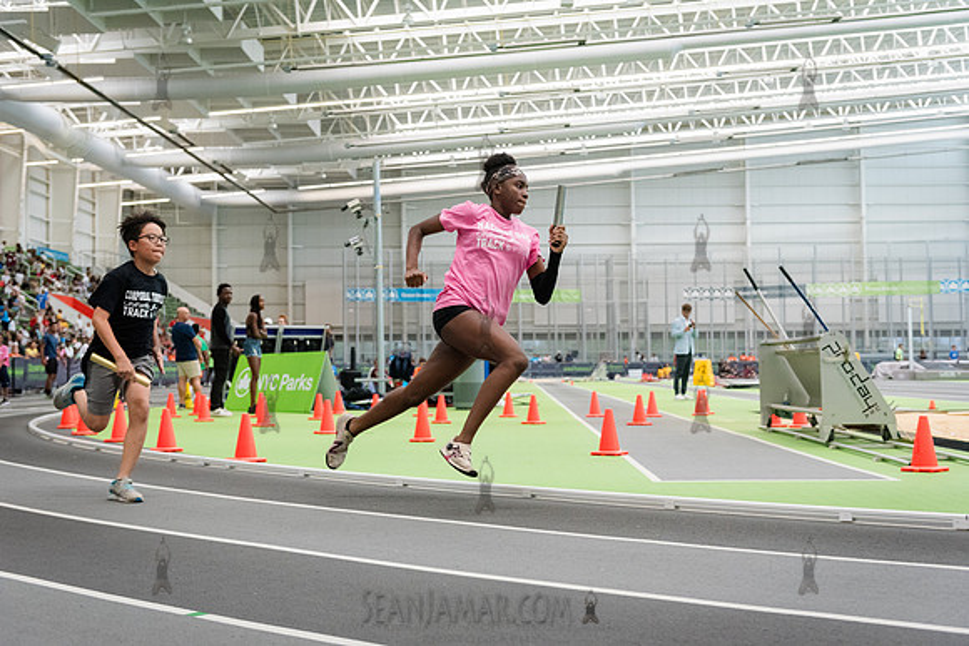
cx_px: 484
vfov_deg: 28.1
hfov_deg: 41.1
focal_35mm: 48
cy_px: 323
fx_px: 1292
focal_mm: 48
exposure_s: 1/1000
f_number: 3.5
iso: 6400
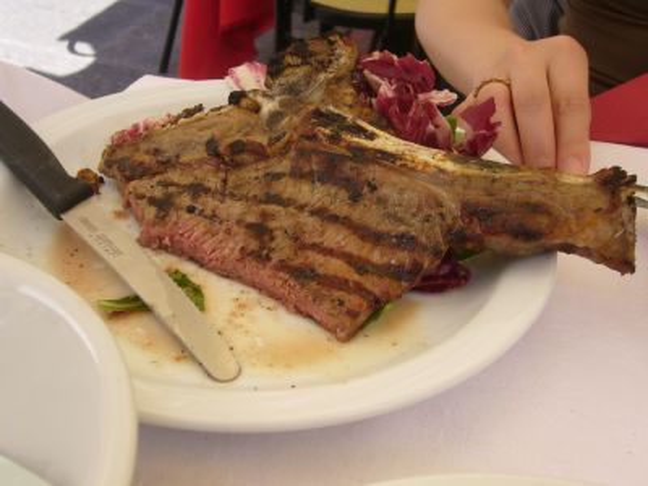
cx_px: 324
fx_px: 842
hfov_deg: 42.1
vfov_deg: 32.2
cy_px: 243
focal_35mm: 45
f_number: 3.2
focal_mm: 7.5
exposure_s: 1/250
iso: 80
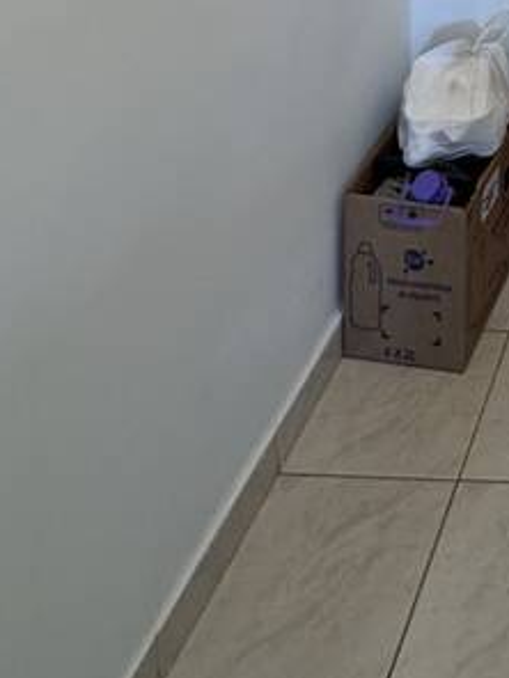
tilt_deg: -4.6
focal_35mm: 51
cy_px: -415
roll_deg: -1.2
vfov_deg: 25.0
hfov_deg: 23.2
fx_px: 1000
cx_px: 757
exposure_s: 1/60
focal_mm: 2.22
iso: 200
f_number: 2.2
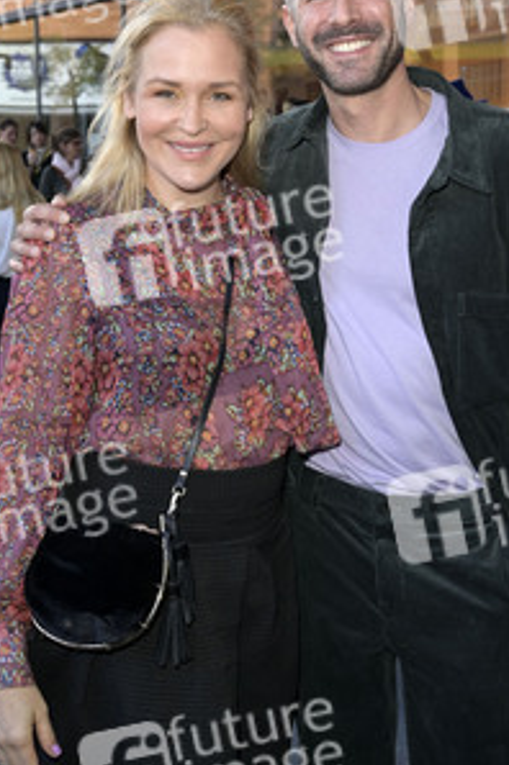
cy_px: 375
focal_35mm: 43
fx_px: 914
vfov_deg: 45.5
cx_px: 285
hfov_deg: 31.1
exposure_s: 1/160
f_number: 5.6
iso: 800
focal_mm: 32
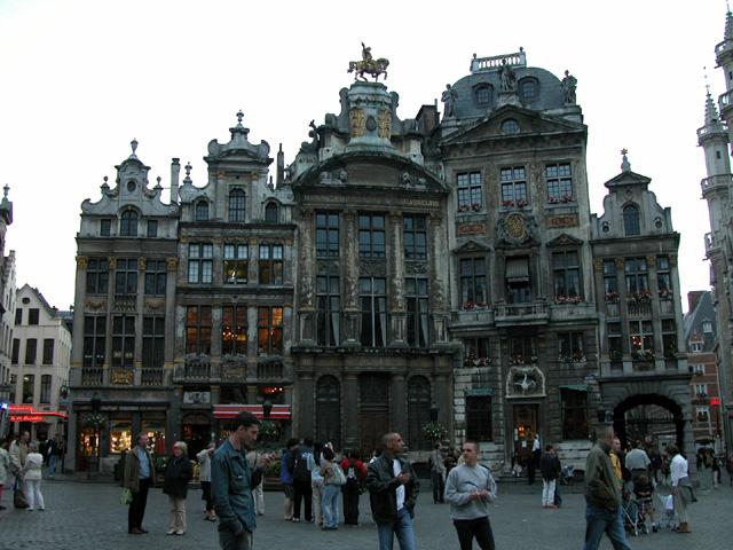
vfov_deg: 41.8
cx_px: 366
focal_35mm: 34
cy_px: 275
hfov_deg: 54.0
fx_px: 720
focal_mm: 8.9
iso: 100
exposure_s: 1/54.8
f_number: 2.8
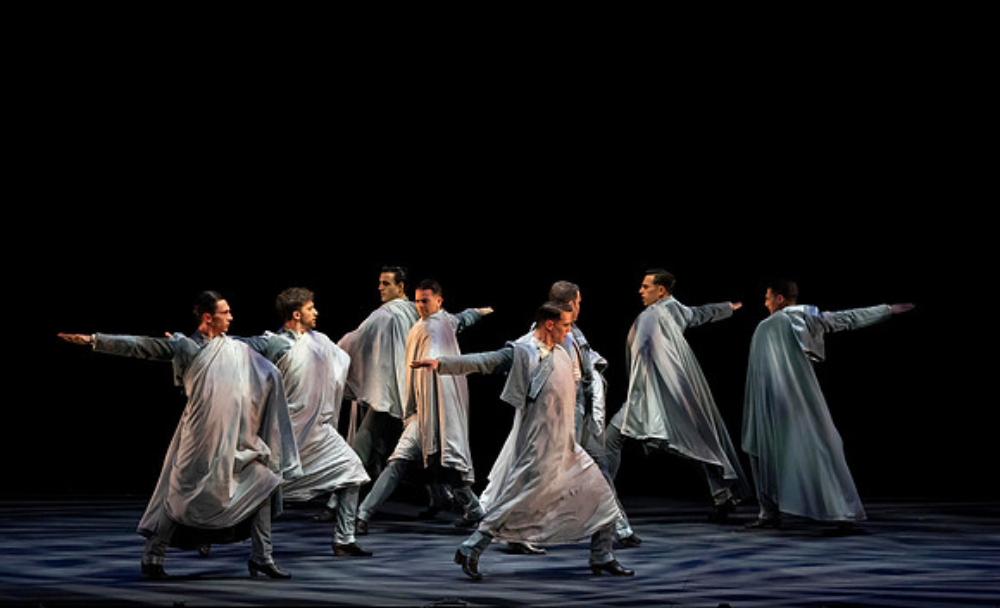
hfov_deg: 9.9
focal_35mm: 213
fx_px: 5774
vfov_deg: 6.0
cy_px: 350
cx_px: 359
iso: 10000
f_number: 8
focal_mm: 126
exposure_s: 1/400
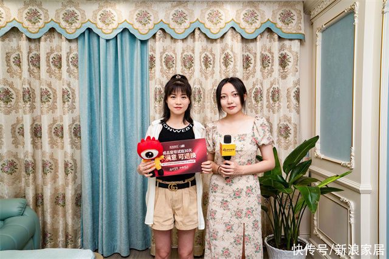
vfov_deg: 46.4
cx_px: 194
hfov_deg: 65.5
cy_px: 130
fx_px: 302
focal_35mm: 28
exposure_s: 1/200
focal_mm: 28
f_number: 4
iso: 200
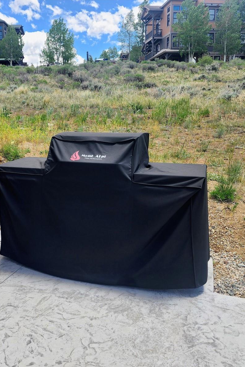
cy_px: 183
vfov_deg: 58.7
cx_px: 94
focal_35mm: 32
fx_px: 327
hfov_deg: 40.9
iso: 12
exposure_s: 1/397
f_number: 1.8
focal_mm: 6.4
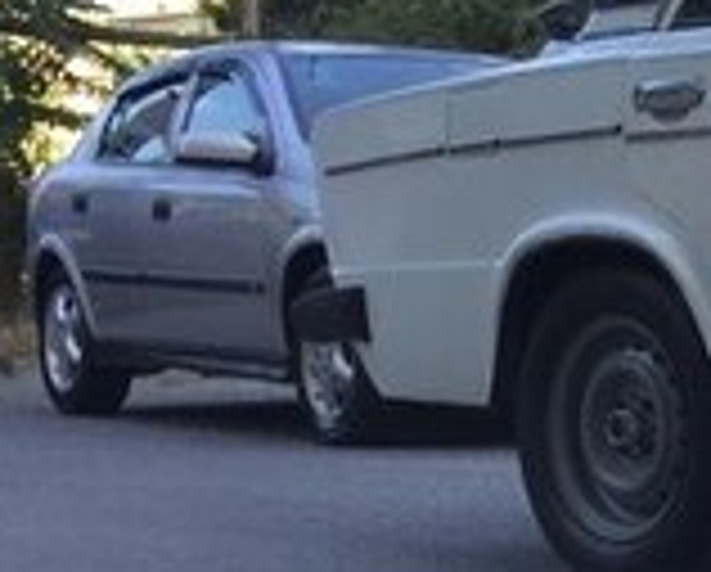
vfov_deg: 13.0
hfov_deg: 14.1
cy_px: 484
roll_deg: +2.1
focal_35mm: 118
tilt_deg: -5.3
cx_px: 1346
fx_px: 2488
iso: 32
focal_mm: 4.15
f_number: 2.2
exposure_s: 1/344
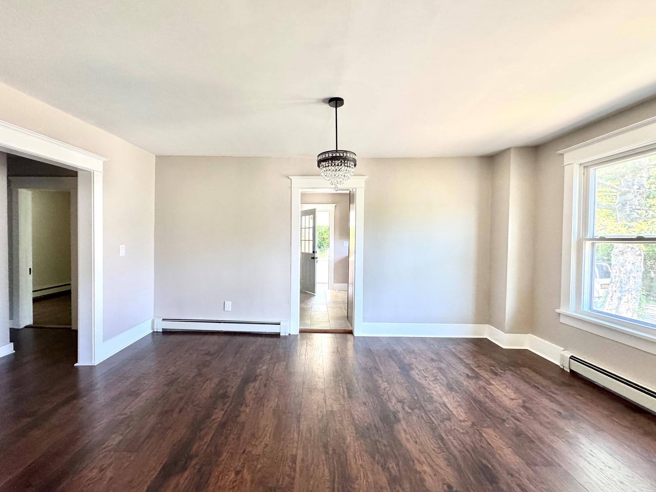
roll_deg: -0.7
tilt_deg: -2.1
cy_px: 245
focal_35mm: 15
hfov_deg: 98.0
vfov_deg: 81.8
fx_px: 284
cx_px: 309
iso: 320
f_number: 2.2
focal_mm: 2.22
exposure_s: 1/99
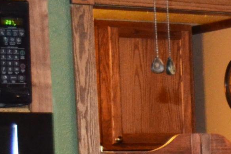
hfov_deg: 9.3
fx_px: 1290
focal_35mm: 201
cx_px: 531
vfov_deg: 6.7
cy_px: 255
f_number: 4
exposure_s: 1/60
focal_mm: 26
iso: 1250
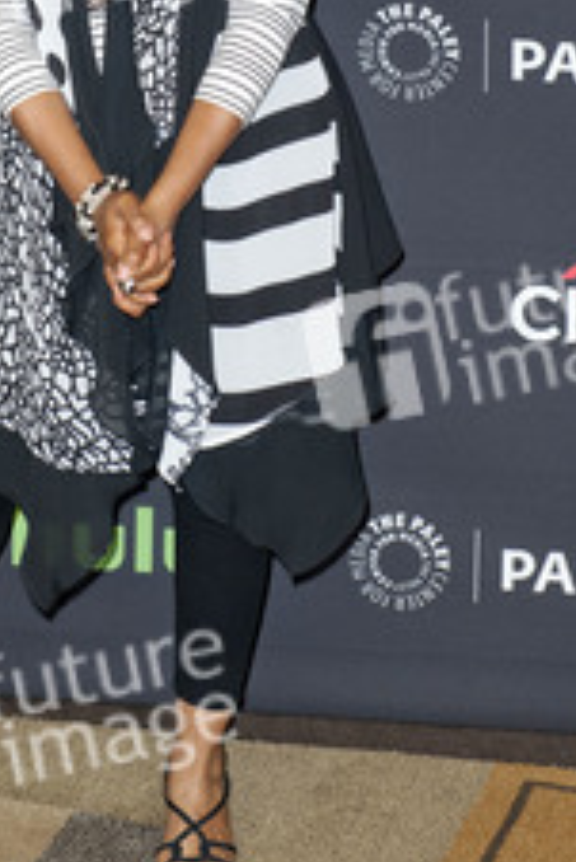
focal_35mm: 124
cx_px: 154
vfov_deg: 16.4
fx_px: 2971
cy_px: 149
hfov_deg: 11.1
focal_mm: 70
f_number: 5.6
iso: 640
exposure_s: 1/320
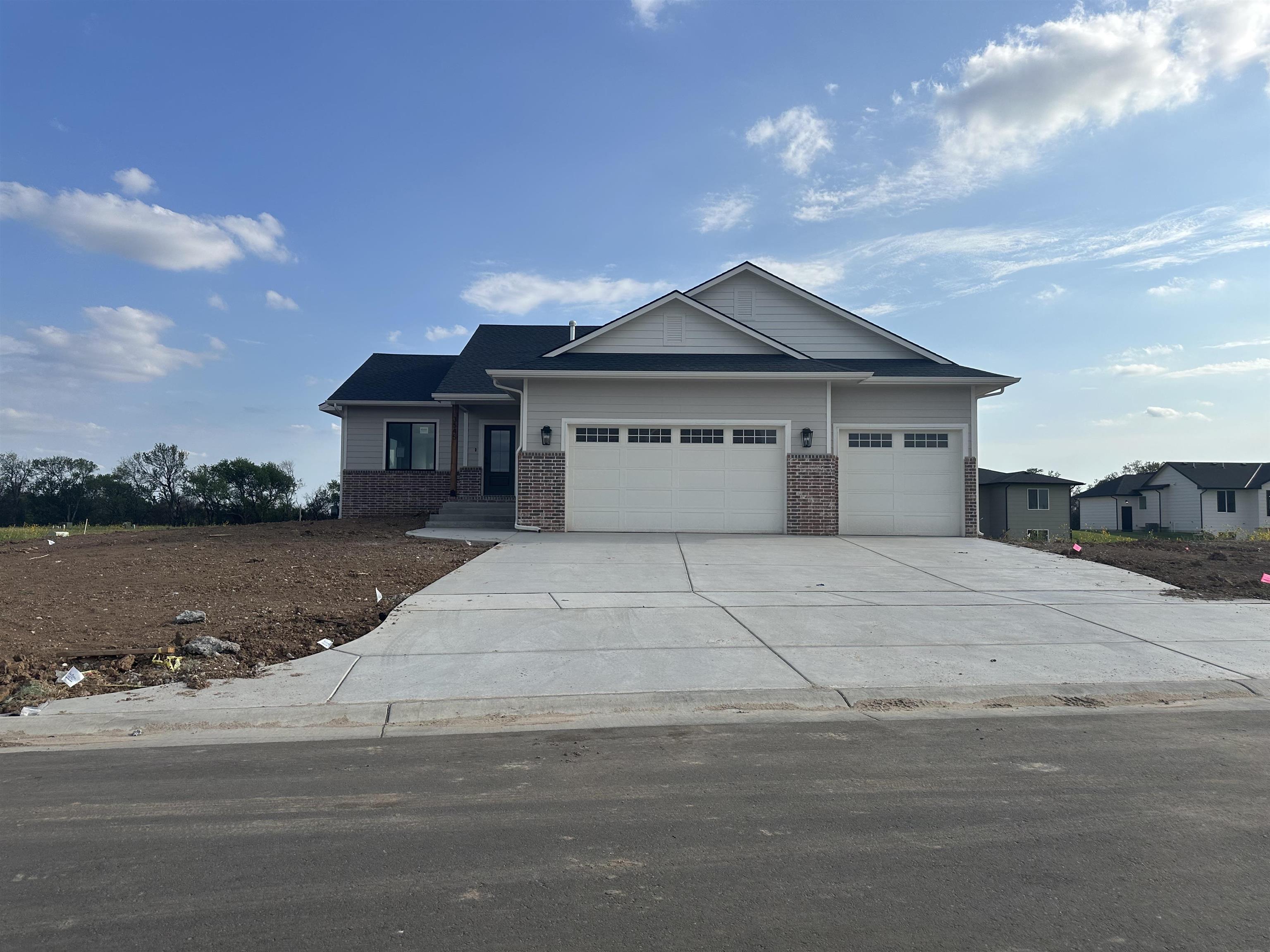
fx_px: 881
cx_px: 635
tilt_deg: +3.6
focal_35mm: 24
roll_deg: -0.5
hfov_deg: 71.6
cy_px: 476
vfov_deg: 56.8
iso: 80
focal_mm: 6.86
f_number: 1.78
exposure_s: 1/6211
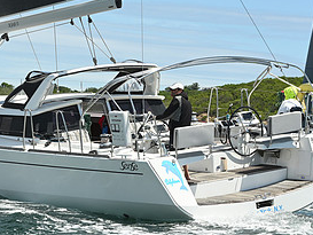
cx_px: 17
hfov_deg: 13.6
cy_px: 53
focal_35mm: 143
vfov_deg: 10.4
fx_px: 1294
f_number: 7.1
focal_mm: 70
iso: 320
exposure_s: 1/1000
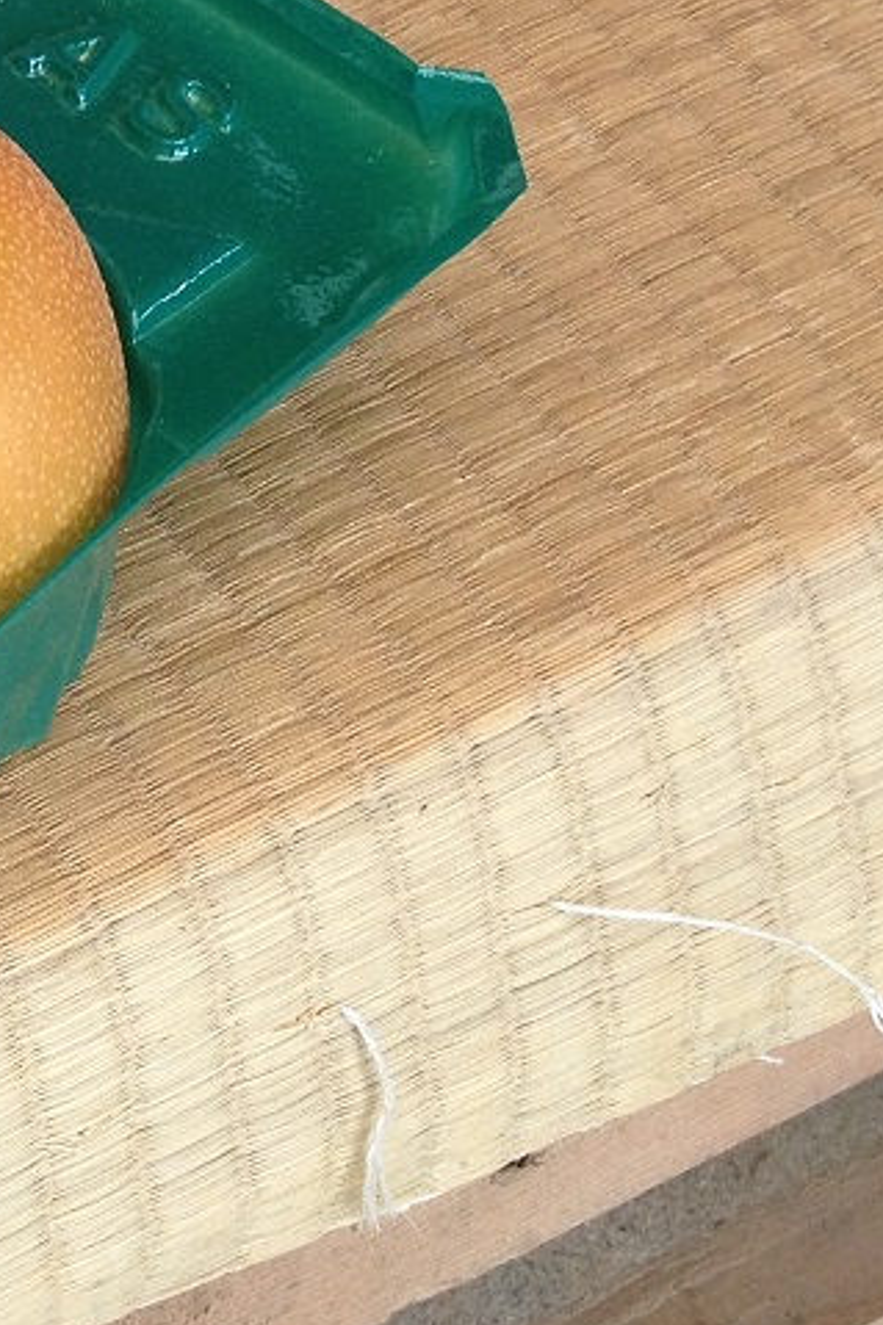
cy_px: -155
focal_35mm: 124
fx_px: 4565
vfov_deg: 16.0
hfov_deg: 10.7
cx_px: -435
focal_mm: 4.28
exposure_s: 1/259
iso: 50
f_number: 2.4
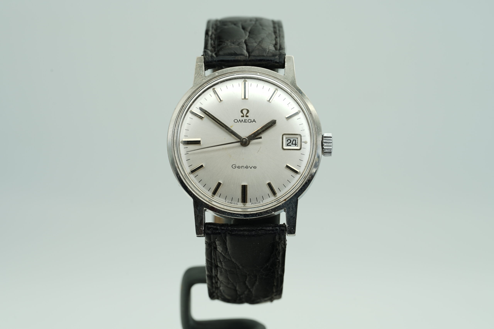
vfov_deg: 13.0
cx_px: 247
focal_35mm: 105
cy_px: 164
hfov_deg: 19.5
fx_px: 1441
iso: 80
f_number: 10
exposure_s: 1/10
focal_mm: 105
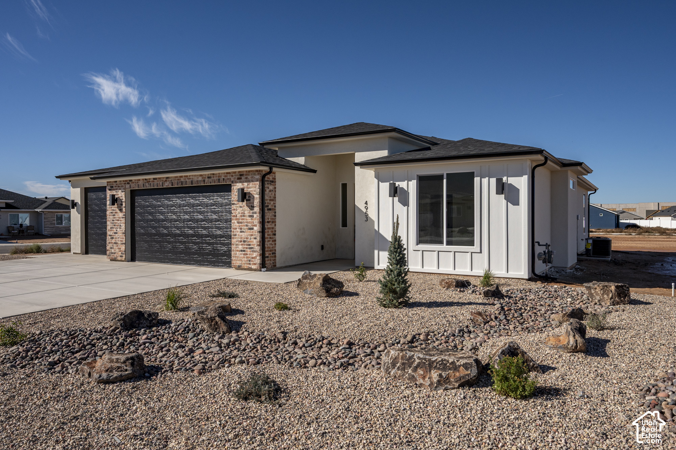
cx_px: 338
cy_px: 225
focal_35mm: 24
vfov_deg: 52.2
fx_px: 460
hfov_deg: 72.6
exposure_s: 1/1250
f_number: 10
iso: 320
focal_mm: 24.5
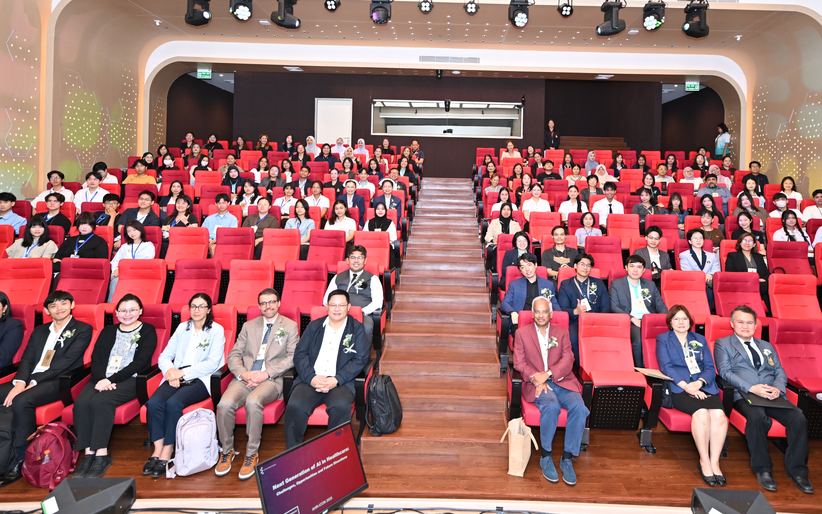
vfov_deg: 54.3
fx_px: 493
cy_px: 185
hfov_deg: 79.3
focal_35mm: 22
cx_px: 462
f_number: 2.8
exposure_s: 1/200
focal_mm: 14
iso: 640
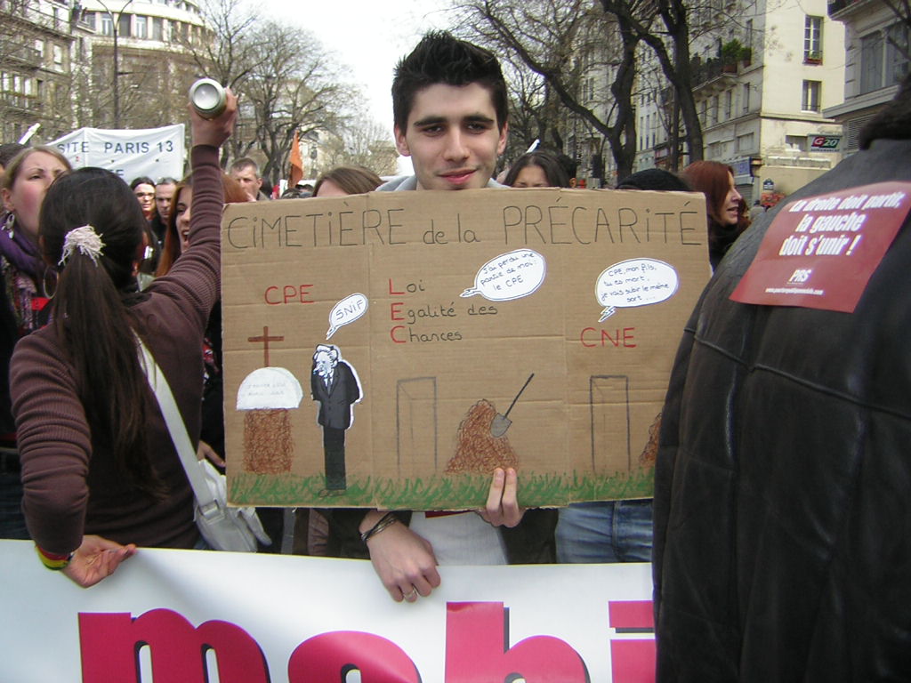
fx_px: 947
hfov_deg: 51.4
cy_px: 342
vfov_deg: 39.7
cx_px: 456
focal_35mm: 36
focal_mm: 4.7
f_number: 2.6
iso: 50
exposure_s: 1/422
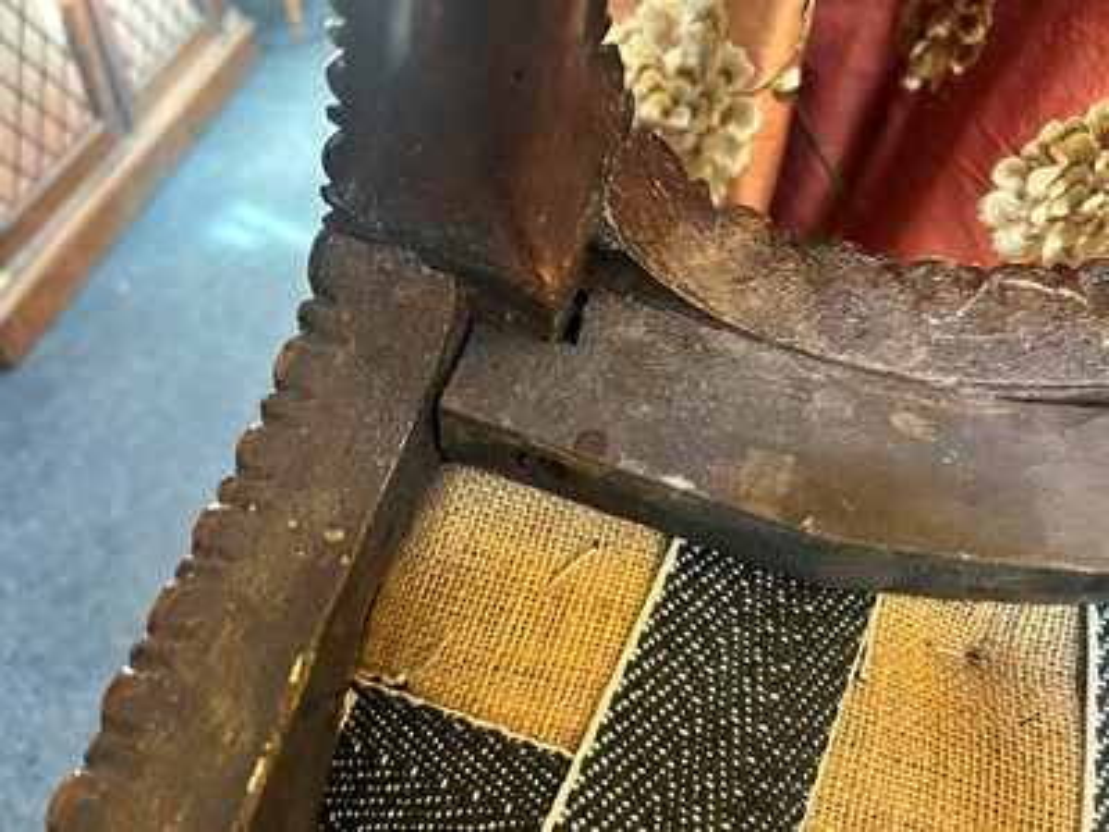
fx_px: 833
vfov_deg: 53.1
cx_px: 554
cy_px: 416
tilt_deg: -46.2
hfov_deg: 67.3
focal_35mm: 26
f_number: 1.5
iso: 500
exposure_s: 1/50
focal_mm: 5.7
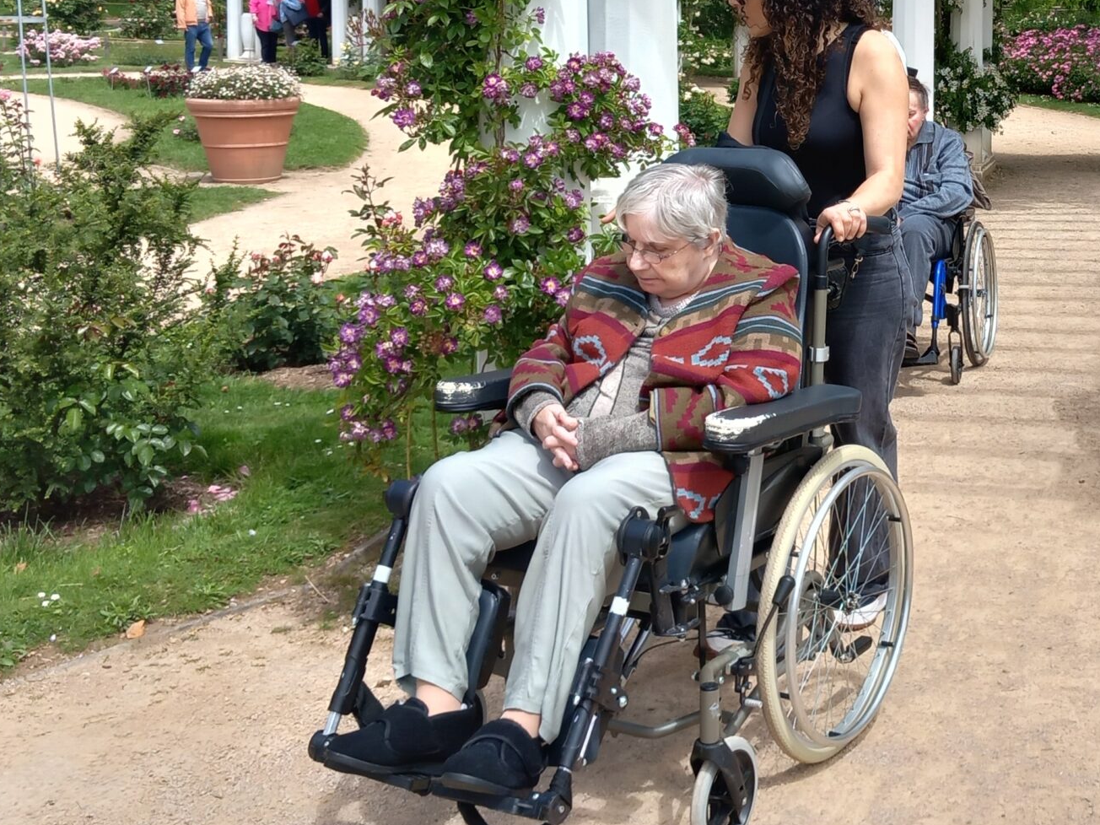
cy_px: 197
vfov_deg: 27.1
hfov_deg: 34.7
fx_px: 1684
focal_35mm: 53
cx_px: 920
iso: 20
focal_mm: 4
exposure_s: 1/454
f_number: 1.8
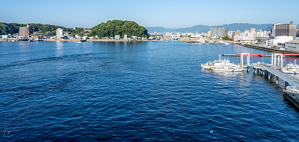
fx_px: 209
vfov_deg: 37.0
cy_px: 42
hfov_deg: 71.3
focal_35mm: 27
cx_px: 150
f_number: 8
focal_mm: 24
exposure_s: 1/500
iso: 280
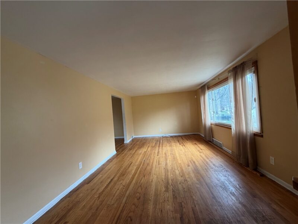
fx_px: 121
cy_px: 112
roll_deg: +4.4
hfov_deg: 102.1
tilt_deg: +0.2
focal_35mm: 14
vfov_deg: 85.7
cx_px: 149
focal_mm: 2.22
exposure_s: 1/121
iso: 250
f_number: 2.2
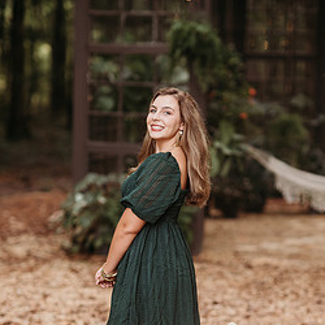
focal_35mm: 130
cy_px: 217
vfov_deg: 13.4
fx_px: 1381
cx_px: 176
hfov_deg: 13.4
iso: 320
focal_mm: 85
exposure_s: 1/250
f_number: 2.2
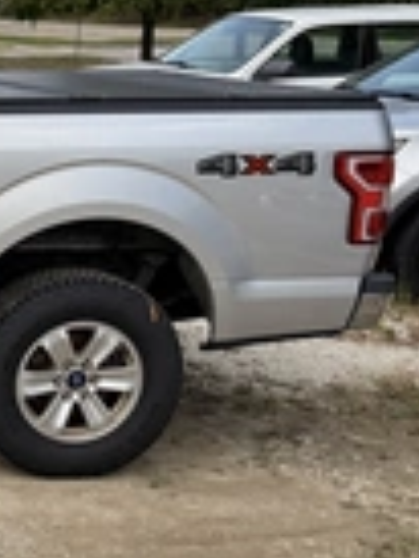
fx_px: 1128
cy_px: 314
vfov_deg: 27.7
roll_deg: +2.1
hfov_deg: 17.0
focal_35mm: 70
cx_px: -354
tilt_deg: -11.1
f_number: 1.78
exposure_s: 1/3759
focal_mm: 6.76
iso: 80
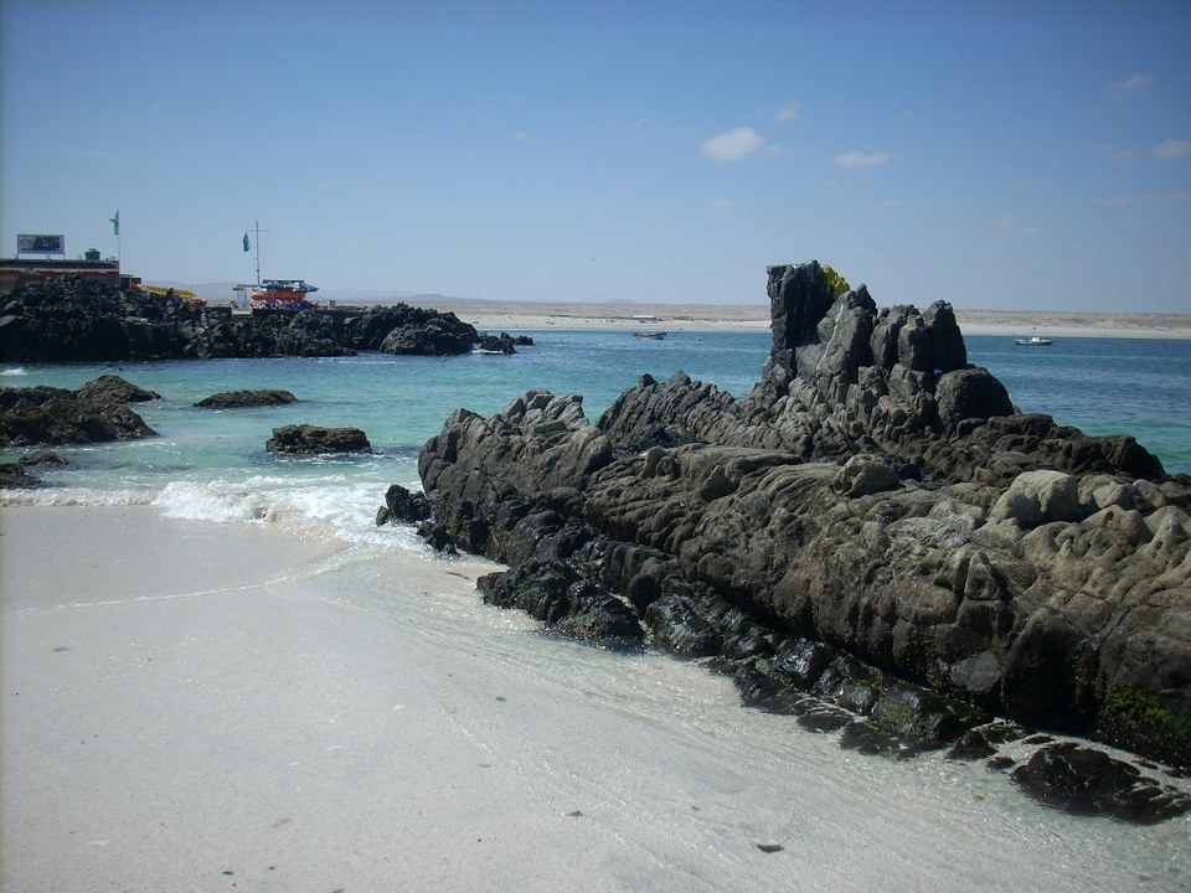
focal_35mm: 37
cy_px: 446
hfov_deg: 50.1
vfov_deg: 38.7
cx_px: 596
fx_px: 1273
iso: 64
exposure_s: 1/458
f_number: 5.6
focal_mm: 6.2
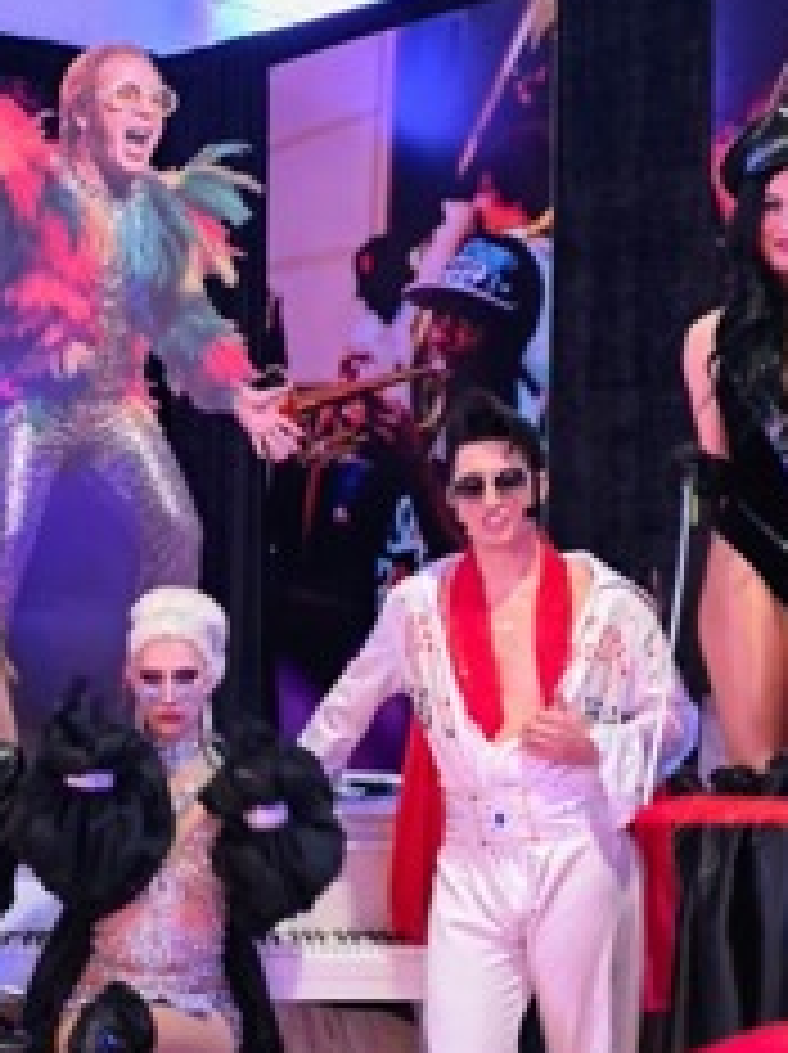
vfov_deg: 30.7
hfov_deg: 22.9
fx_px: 1916
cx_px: 158
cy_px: 616
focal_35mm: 63
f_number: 1.7
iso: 1250
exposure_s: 1/60
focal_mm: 6.3
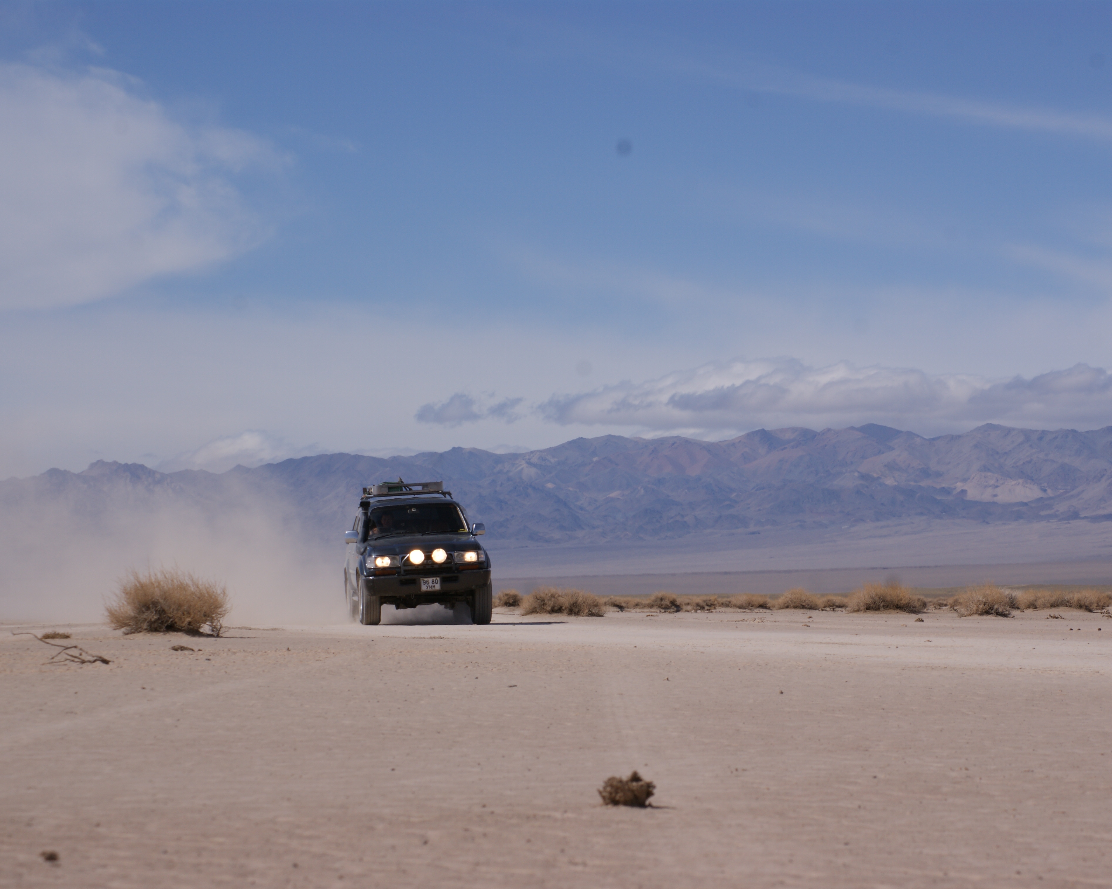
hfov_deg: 16.2
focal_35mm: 119
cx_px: 615
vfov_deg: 13.0
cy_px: 446
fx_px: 3916
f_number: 13
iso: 100
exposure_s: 1/320
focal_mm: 70
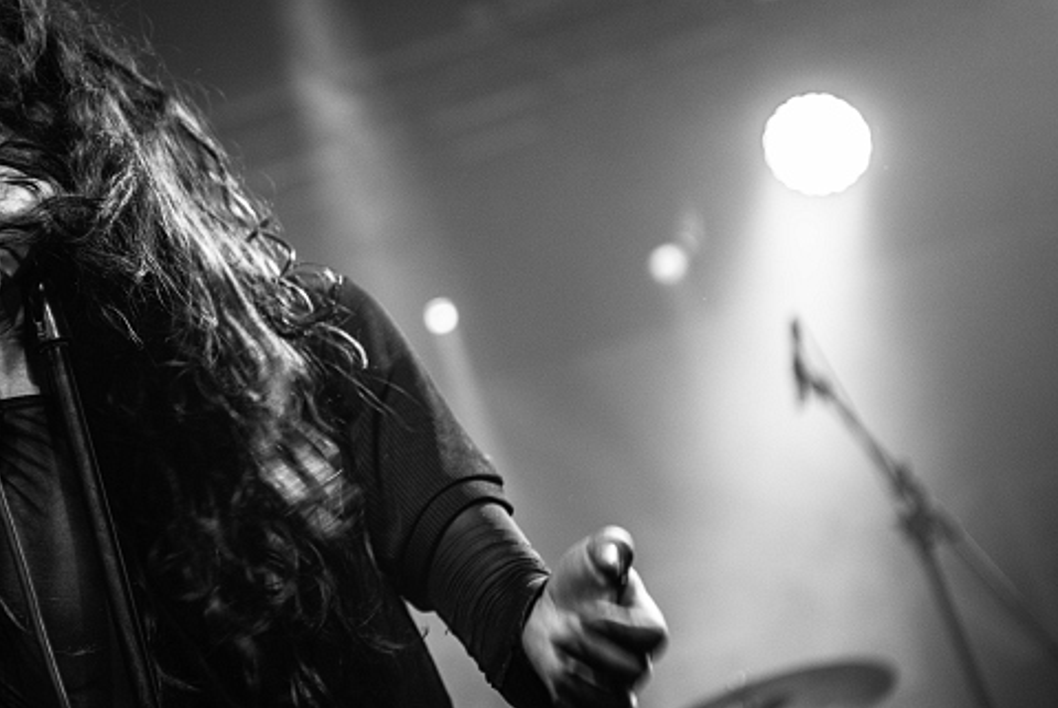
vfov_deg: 13.1
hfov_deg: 19.3
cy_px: 259
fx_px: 3089
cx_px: 300
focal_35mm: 105
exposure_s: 1/125
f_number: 2.8
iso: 250
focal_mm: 70
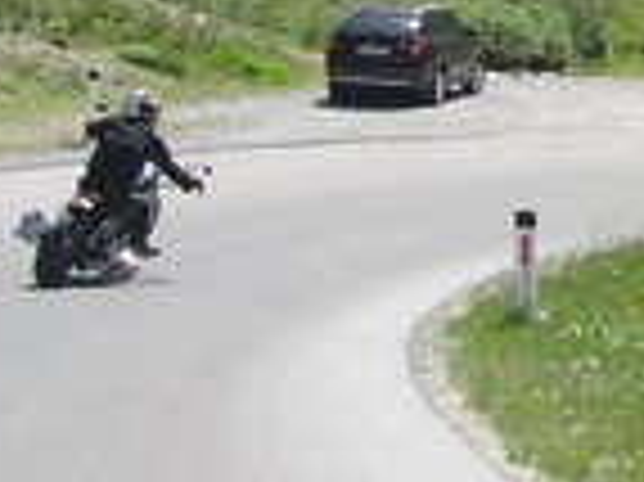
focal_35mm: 155
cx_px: 847
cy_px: -266
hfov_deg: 12.4
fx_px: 2881
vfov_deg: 9.3
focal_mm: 6.42
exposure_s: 1/800
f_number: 3.6
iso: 100
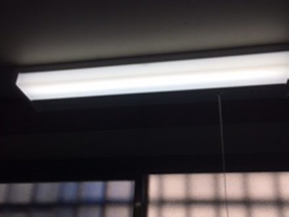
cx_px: 144
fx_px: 242
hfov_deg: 61.7
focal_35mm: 29
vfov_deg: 48.2
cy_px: 108
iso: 32
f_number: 2.2
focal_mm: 4.15
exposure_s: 1/1053
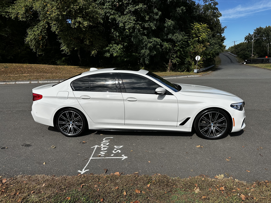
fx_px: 188
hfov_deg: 71.6
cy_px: 102
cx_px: 136
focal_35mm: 24
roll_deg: +3.0
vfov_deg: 56.8
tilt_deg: -11.2
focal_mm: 6.86
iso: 80
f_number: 1.78
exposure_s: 1/8929
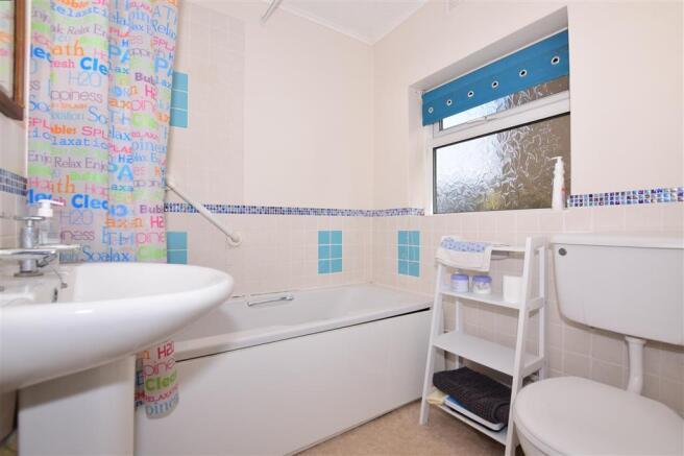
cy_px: 228
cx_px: 342
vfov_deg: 77.3
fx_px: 285
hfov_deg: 100.4
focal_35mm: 15
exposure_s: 1/200
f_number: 10
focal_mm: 10
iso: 400
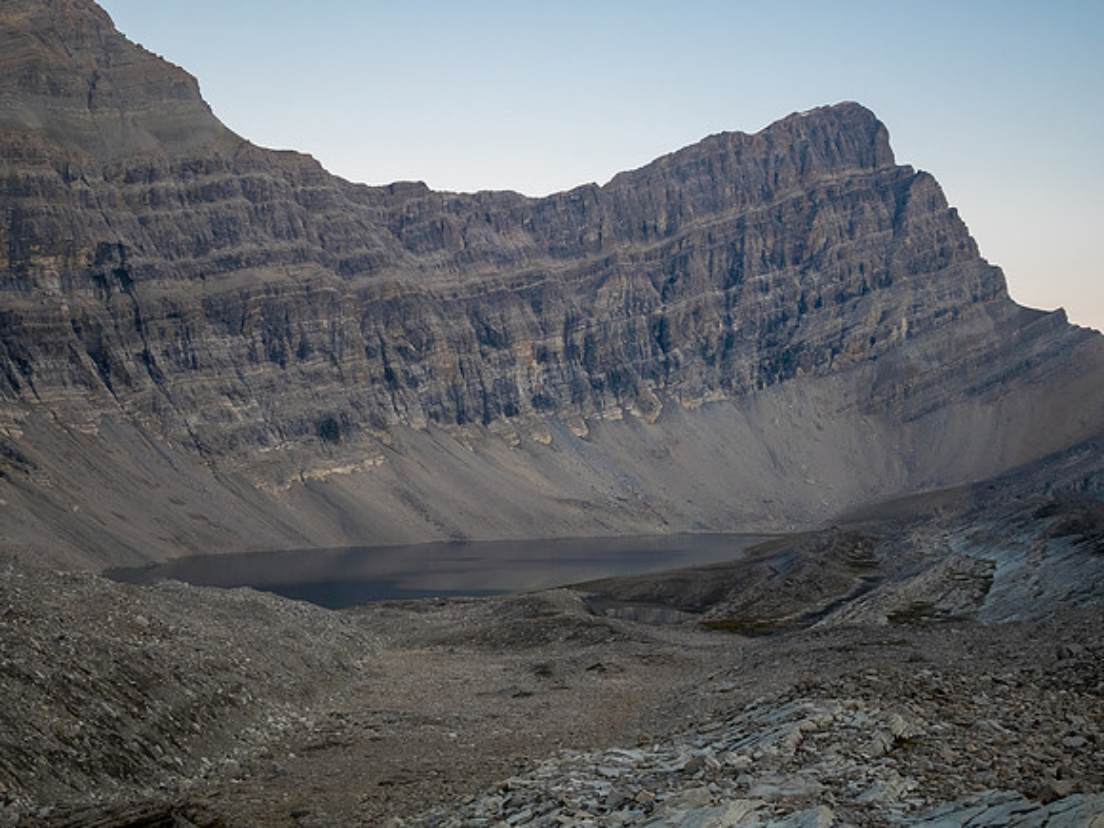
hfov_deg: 38.2
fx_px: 1595
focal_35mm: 50
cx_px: 552
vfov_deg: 29.1
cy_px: 414
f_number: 5.6
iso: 500
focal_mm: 25
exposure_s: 1/60
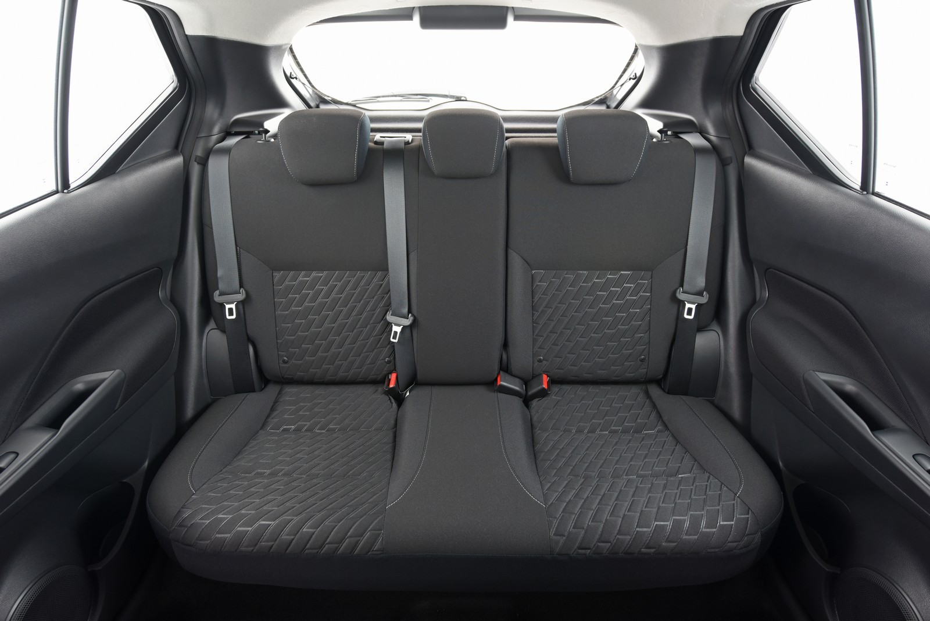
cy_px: 310
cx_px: 465
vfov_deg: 67.4
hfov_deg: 90.0
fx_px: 465
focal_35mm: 18
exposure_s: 1/50
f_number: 5.6
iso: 400
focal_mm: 18
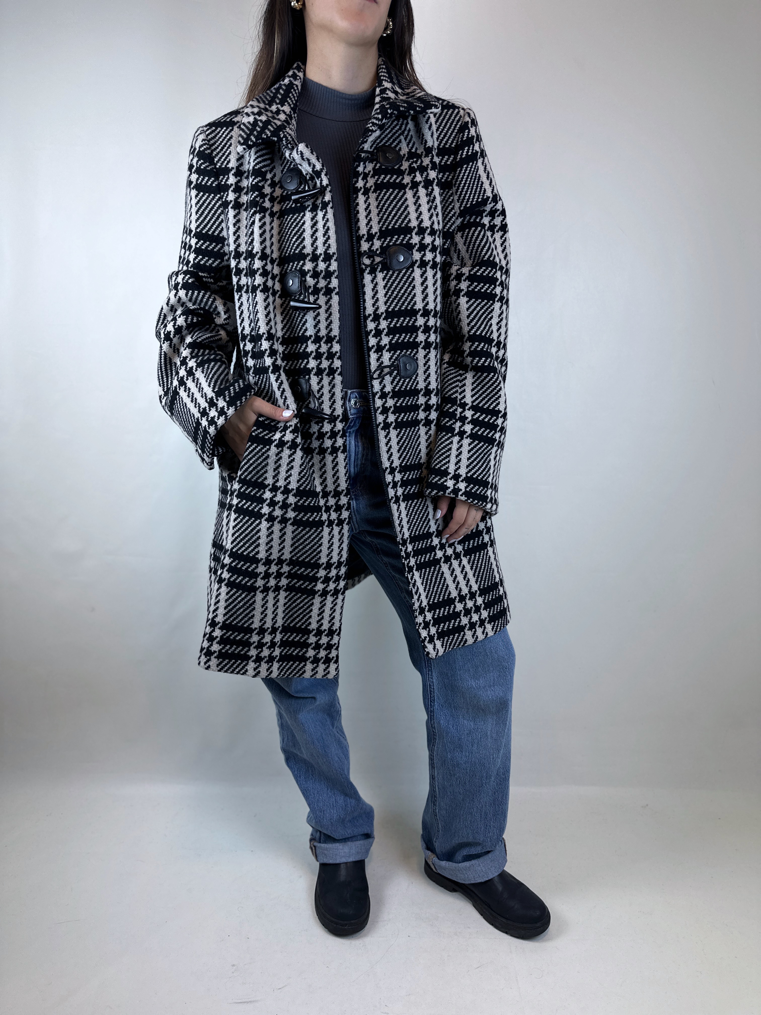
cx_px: 380
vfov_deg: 71.6
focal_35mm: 24
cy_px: 508
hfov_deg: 56.8
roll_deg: -0.5
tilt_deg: -12.1
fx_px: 703
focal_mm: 6.86
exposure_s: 1/214
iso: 64
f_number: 1.78
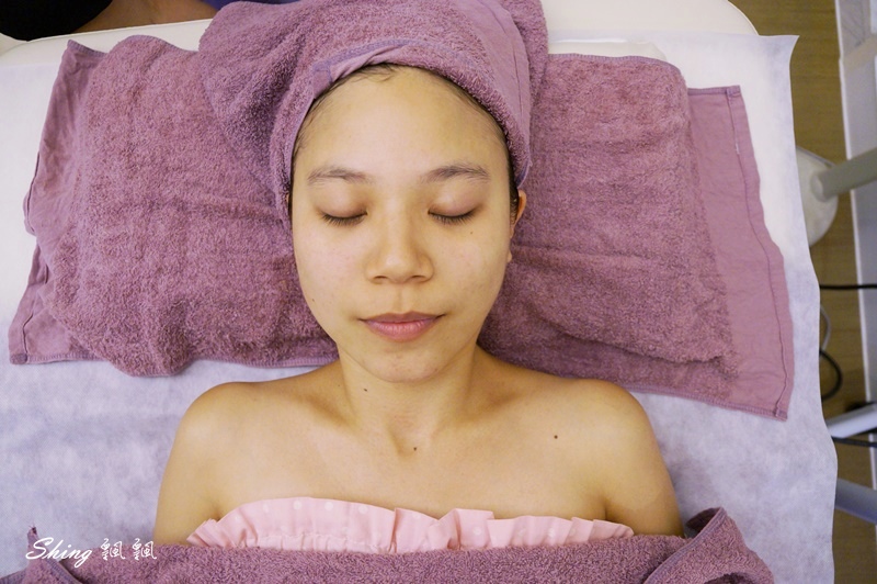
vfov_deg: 47.9
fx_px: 657
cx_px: 438
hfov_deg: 67.4
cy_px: 292
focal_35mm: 27
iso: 1000
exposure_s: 1/60
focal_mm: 18
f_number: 4
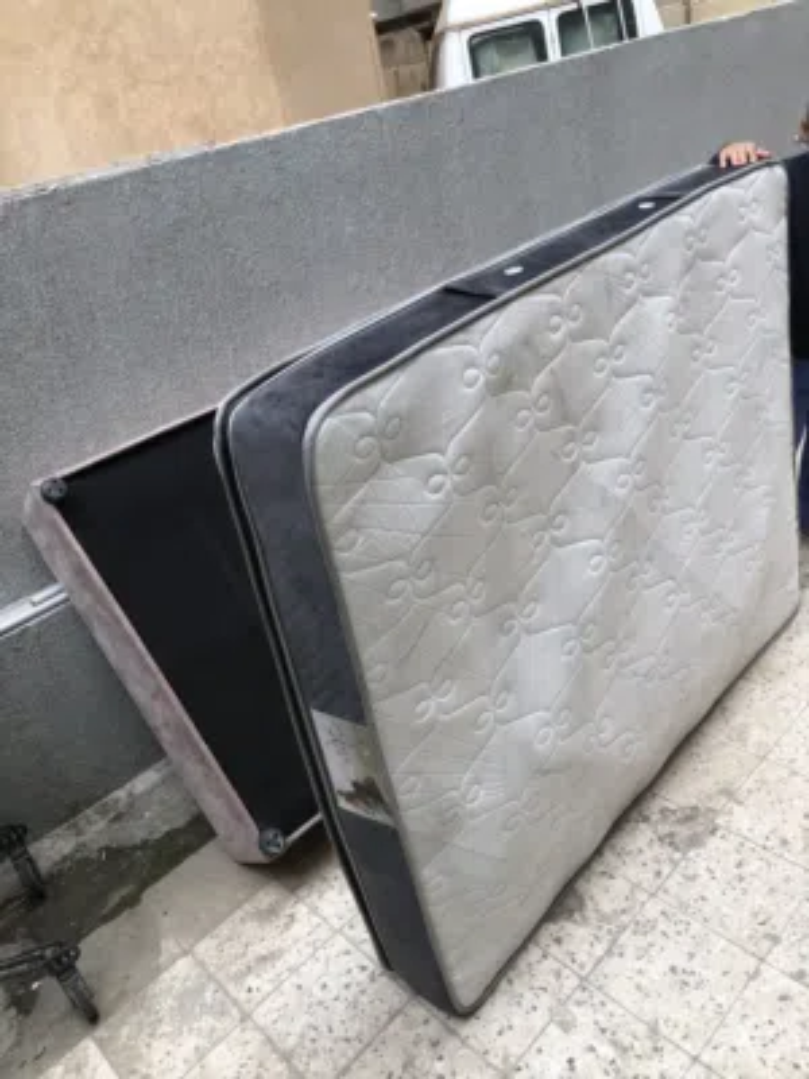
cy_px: 540
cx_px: 404
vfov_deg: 63.4
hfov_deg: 49.7
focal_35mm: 28
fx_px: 873
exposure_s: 1/120
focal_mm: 4
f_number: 1.8
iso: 40
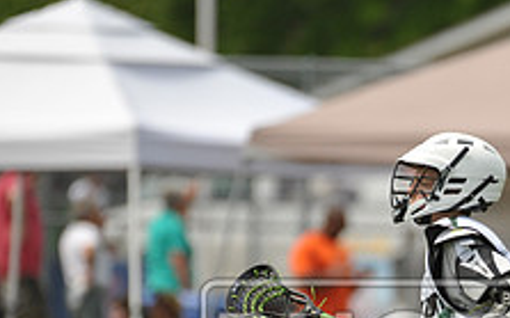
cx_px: 473
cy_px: 364
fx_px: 12139
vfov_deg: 1.5
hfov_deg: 2.4
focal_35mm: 874
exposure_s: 1/4000
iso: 800
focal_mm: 330
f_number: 4
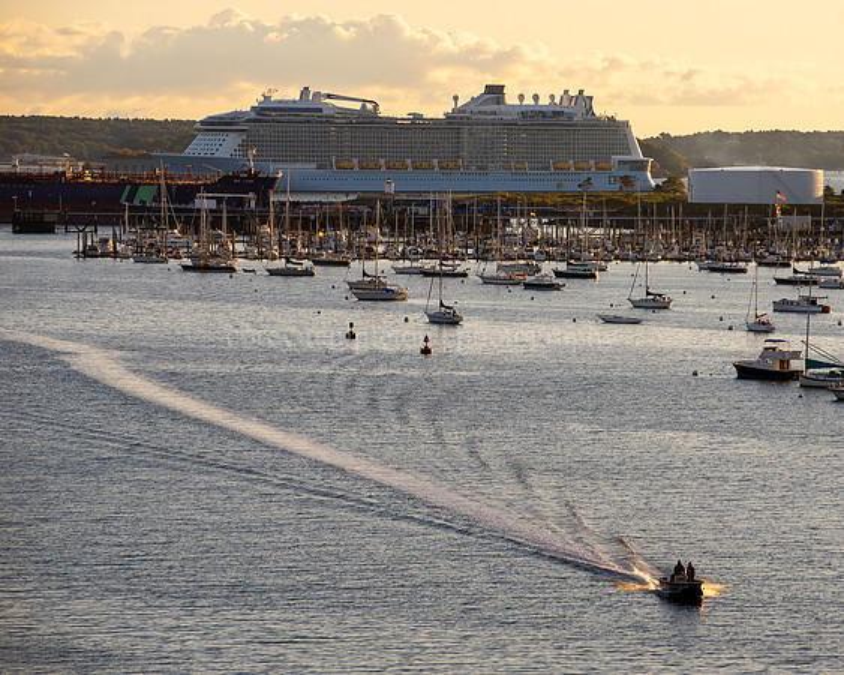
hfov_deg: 10.0
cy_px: 321
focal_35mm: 192
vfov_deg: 8.0
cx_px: 620
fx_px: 4797
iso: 200
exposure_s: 1/500
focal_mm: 135
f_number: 8
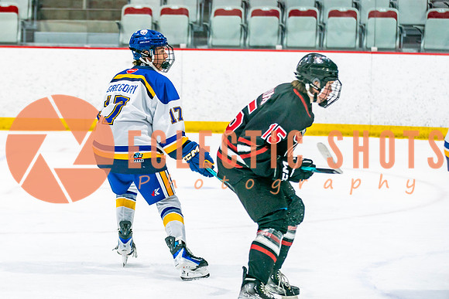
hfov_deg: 11.1
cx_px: 141
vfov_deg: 7.4
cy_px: 135
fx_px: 2308
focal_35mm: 185
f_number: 3.2
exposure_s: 1/640
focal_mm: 110
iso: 500
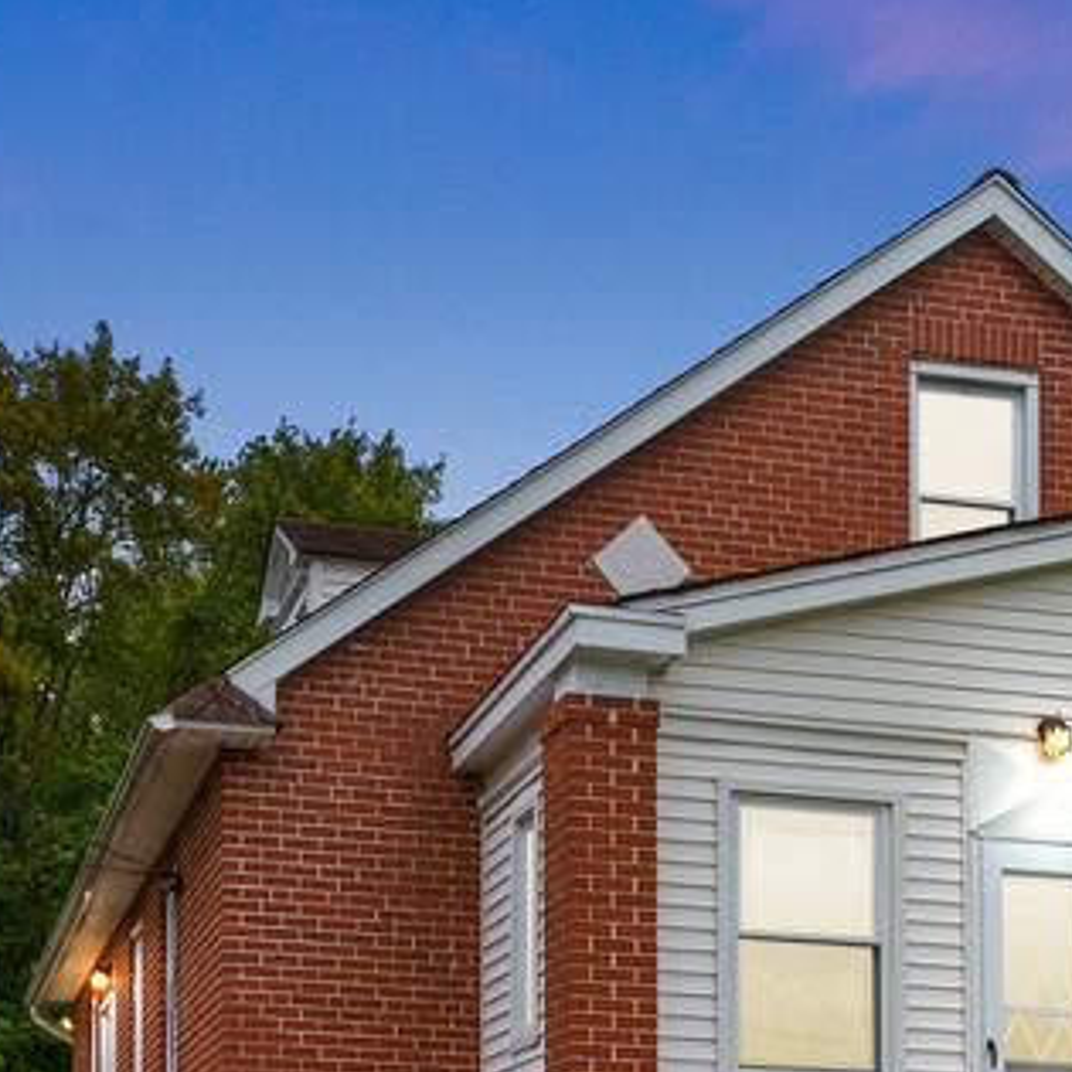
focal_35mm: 58
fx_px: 2032
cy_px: 1019
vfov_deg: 28.1
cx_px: 330
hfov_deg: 29.3
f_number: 10
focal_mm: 21
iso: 500
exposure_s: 1/320
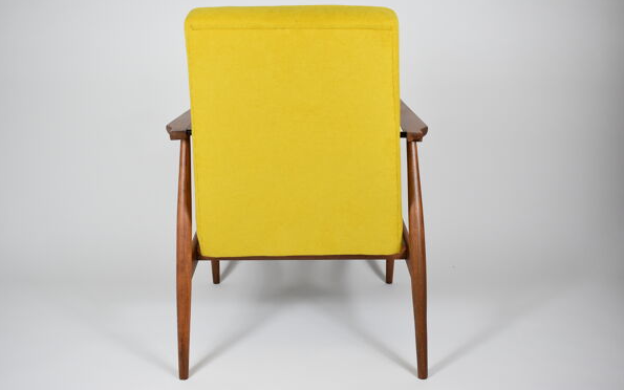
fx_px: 629
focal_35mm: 37
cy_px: 182
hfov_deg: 52.7
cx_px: 310
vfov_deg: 34.4
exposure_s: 1/125
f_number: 5
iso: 800
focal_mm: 24
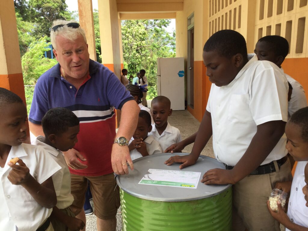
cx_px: 154
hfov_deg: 58.4
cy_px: 116
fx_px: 276
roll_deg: +0.2
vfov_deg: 45.4
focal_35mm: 31
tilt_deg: -13.7
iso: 25
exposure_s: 1/409
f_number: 2.4
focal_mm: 3.3
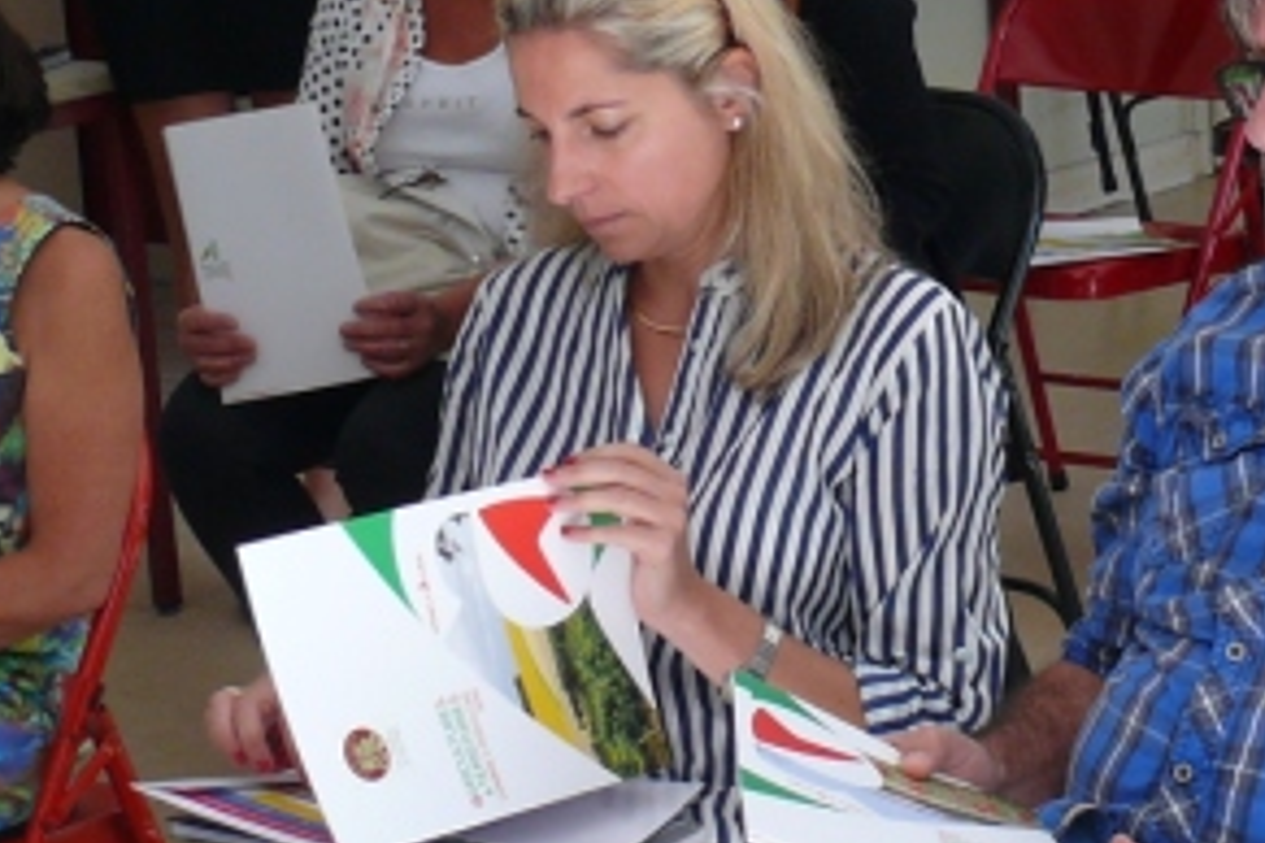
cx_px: 1313
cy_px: 430
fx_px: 4497
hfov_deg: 15.7
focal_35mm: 128
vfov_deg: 10.7
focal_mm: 7.4
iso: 100
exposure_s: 1/60
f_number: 2.8
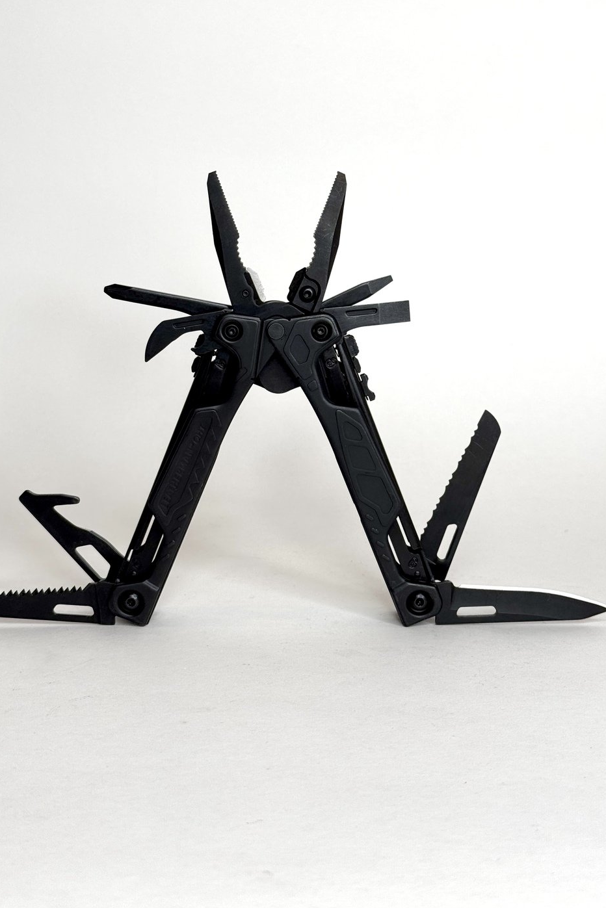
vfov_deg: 39.6
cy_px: 454
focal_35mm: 50
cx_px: 271
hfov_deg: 27.0
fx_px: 1262
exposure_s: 1/470
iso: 64
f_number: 1.78
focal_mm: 6.76
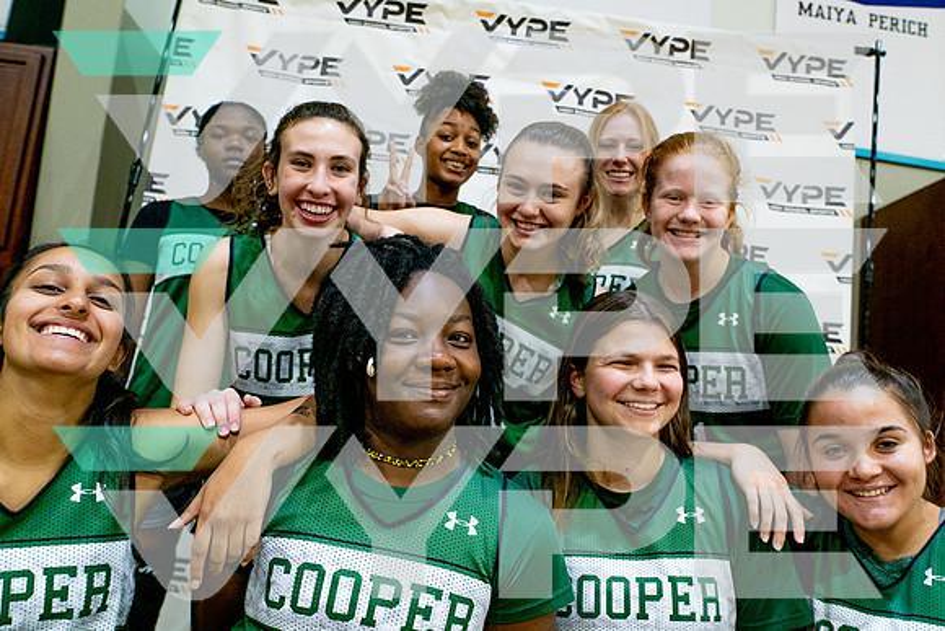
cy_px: 315
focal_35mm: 28
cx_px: 476
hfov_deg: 65.0
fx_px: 742
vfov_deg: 46.1
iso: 2500
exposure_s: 1/125
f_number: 4
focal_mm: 24
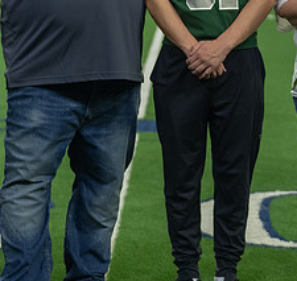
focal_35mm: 191
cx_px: 212
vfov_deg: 8.9
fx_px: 1805
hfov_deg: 9.4
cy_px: 16
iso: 1250
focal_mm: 70
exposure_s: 1/320
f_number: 2.8
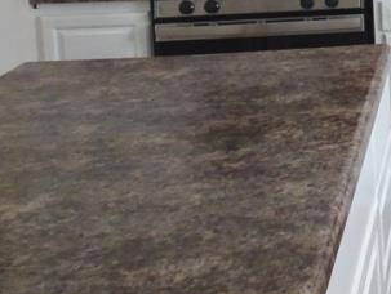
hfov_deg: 20.7
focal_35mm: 81
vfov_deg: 17.4
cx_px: 577
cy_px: -64
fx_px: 916
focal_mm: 4.1
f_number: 3.5
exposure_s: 1/30
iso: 500
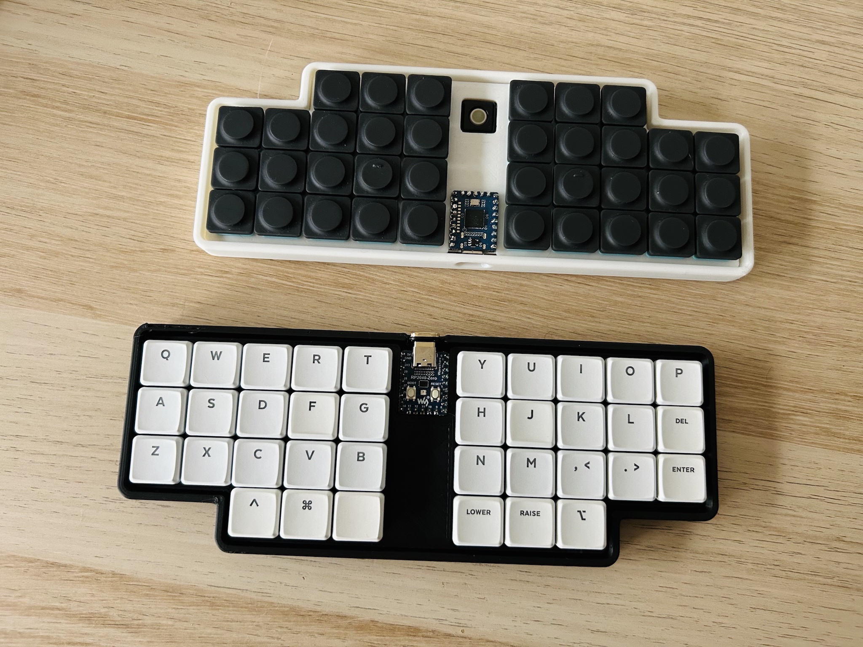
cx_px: 432
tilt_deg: -79.7
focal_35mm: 26
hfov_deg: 67.3
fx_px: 648
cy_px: 324
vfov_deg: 53.1
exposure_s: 1/60
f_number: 1.5
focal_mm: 5.7
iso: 320
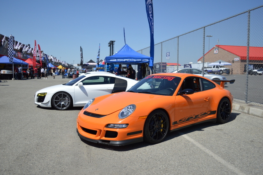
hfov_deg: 57.2
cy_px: 88
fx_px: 241
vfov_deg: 39.9
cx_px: 132
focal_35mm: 33
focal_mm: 22
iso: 200
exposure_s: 1/2500
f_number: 3.8
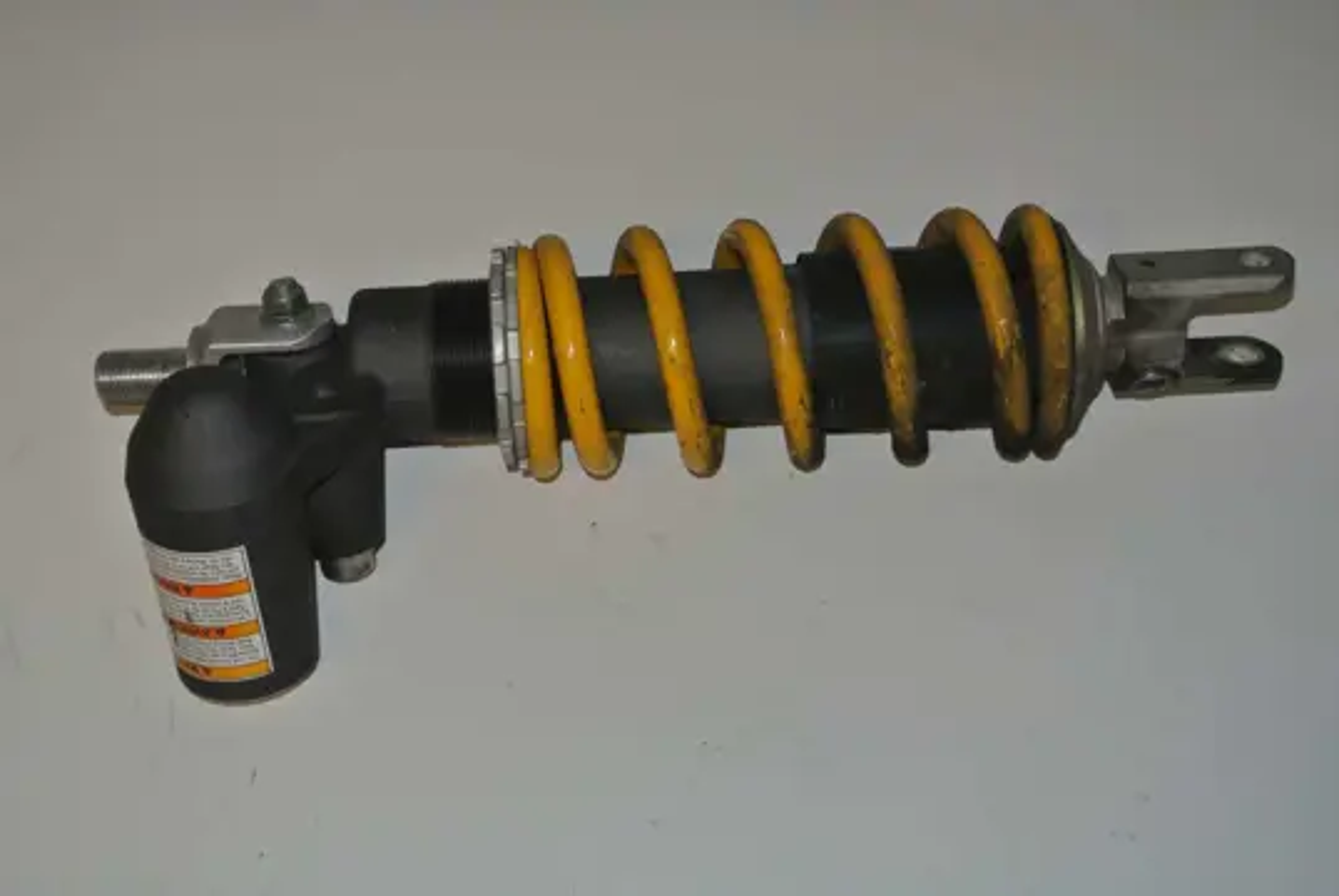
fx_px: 1899
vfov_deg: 26.5
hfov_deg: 38.8
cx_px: 670
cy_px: 448
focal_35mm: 51
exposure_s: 1/60
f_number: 4.8
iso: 200
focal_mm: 18.9
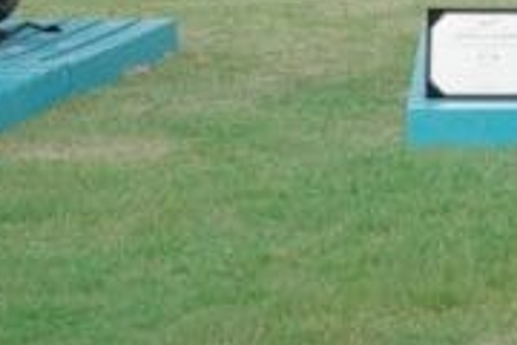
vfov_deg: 5.8
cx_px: 623
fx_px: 3260
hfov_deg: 9.0
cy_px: -507
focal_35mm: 227
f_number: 6.3
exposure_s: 1/640
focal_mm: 26
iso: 200
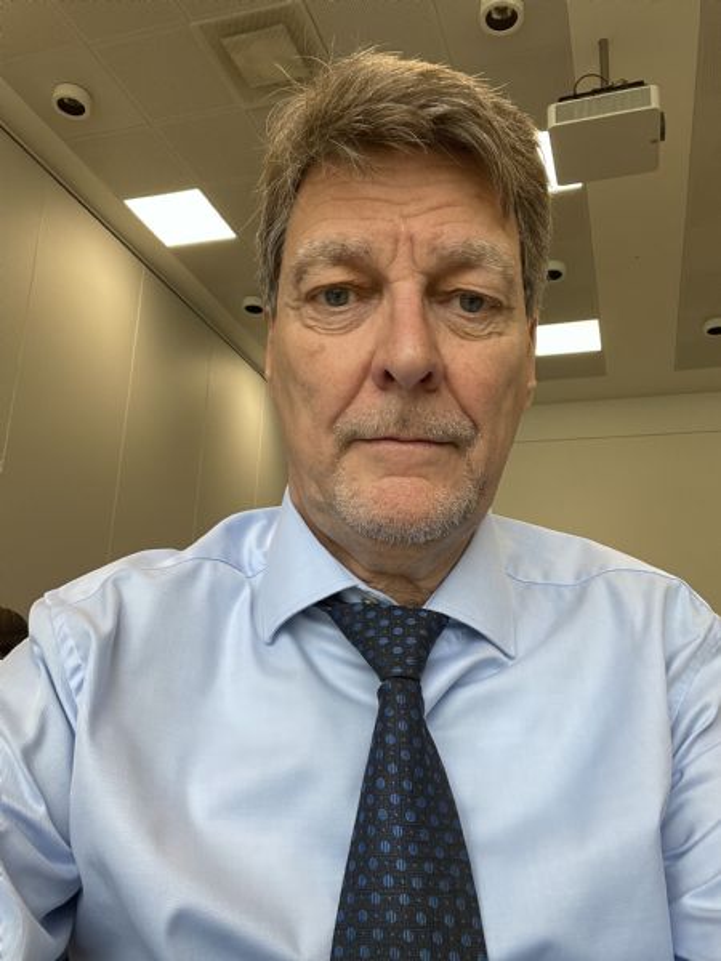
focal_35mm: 30
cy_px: 480
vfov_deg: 60.0
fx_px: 833
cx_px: 360
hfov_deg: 46.8
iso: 100
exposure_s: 1/80
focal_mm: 2.71
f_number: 2.2
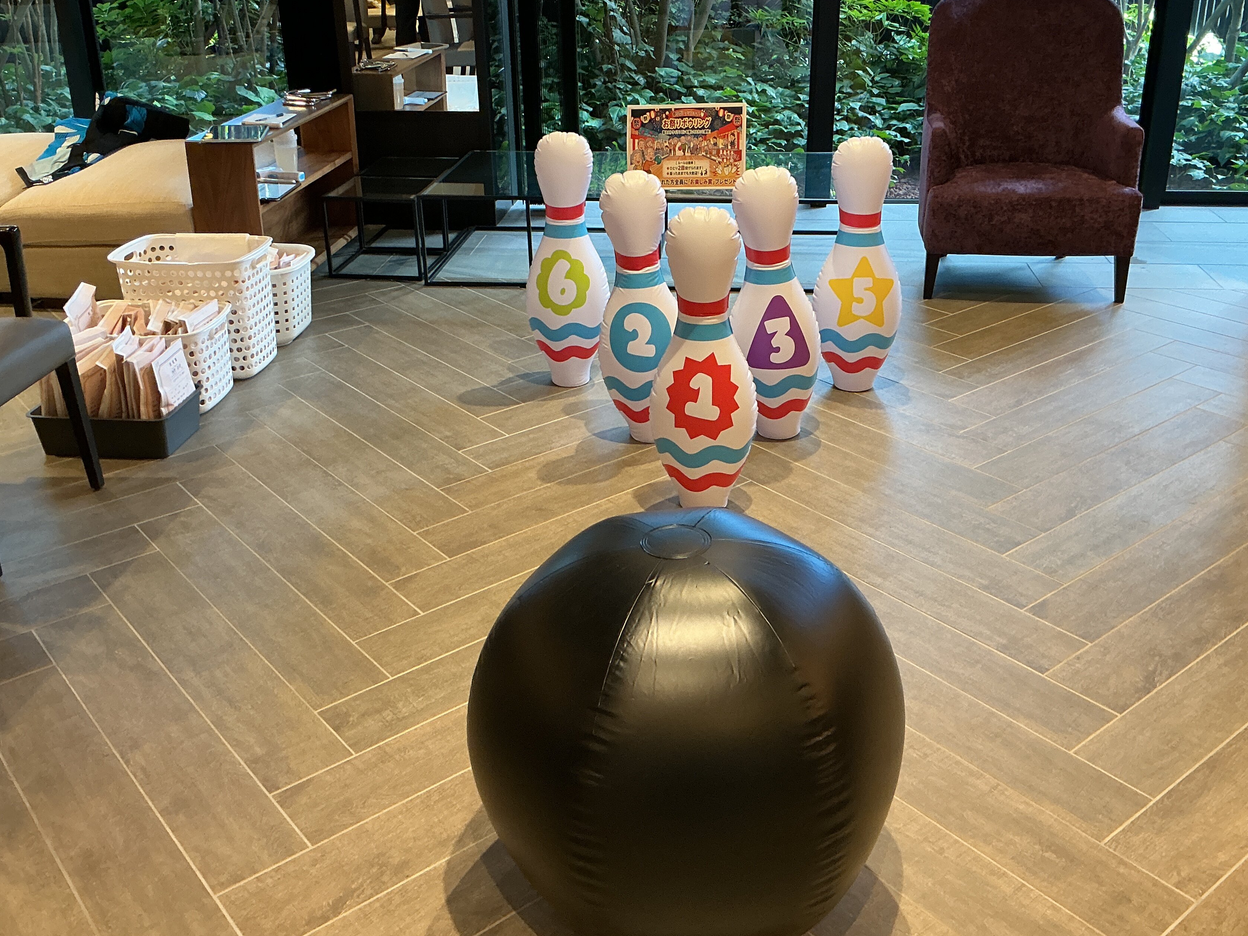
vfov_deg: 40.6
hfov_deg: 52.6
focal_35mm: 35
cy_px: 393
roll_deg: +1.3
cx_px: 638
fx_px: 1262
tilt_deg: -23.9
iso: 100
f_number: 1.8
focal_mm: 3
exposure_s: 1/60
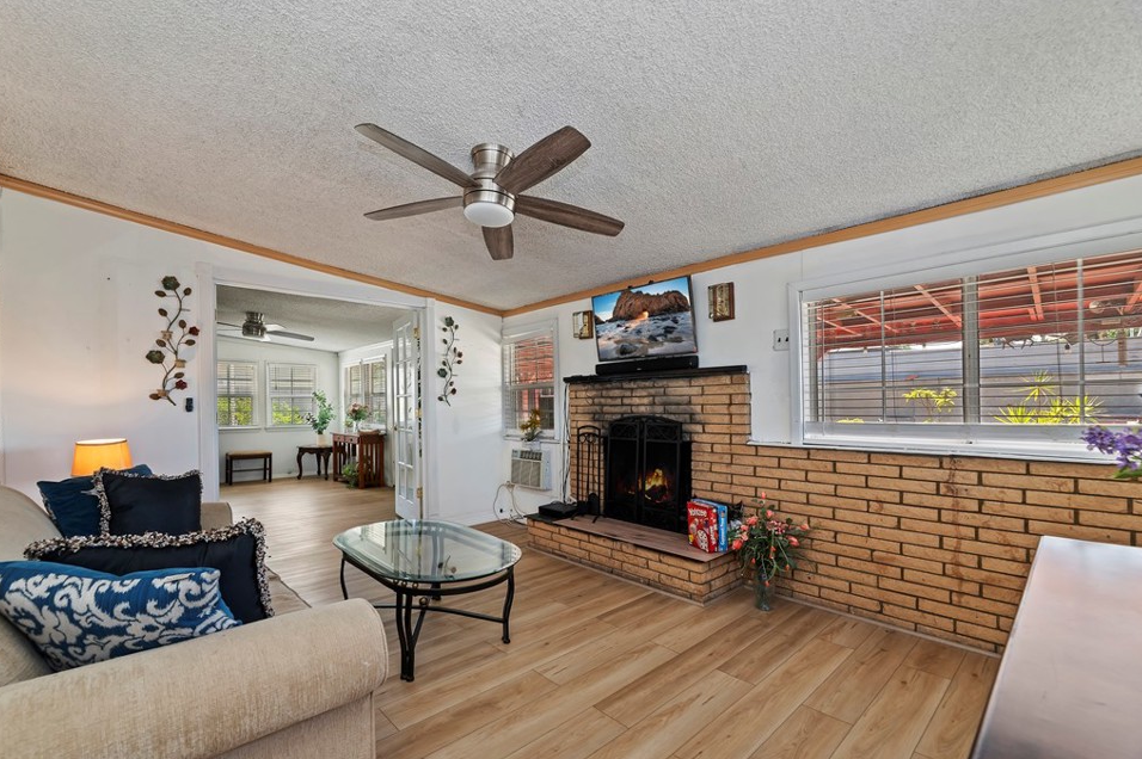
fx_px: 475
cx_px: 559
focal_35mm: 15
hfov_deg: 100.4
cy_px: 402
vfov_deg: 77.2
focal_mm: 14
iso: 500
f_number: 10
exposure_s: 1/6
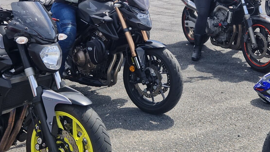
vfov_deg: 20.4
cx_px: 159
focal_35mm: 58
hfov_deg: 35.9
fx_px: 415
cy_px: 26
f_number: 1.8
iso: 50
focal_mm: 5.4
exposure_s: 1/1248
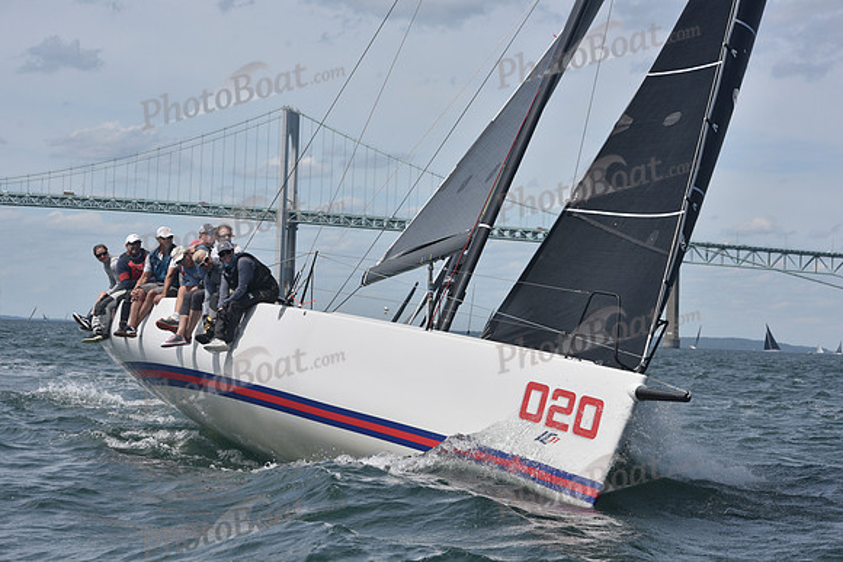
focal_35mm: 92
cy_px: 281
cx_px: 422
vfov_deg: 14.9
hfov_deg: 22.1
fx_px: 2155
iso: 320
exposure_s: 1/800
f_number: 9
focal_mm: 92
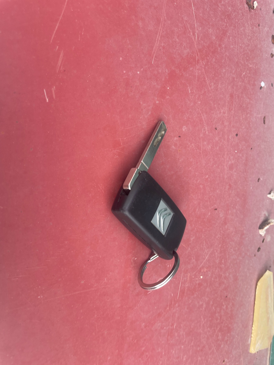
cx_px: 137
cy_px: 182
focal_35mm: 26
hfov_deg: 53.1
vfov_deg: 67.3
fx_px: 274
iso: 32
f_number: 1.6
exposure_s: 1/260
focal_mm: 4.2
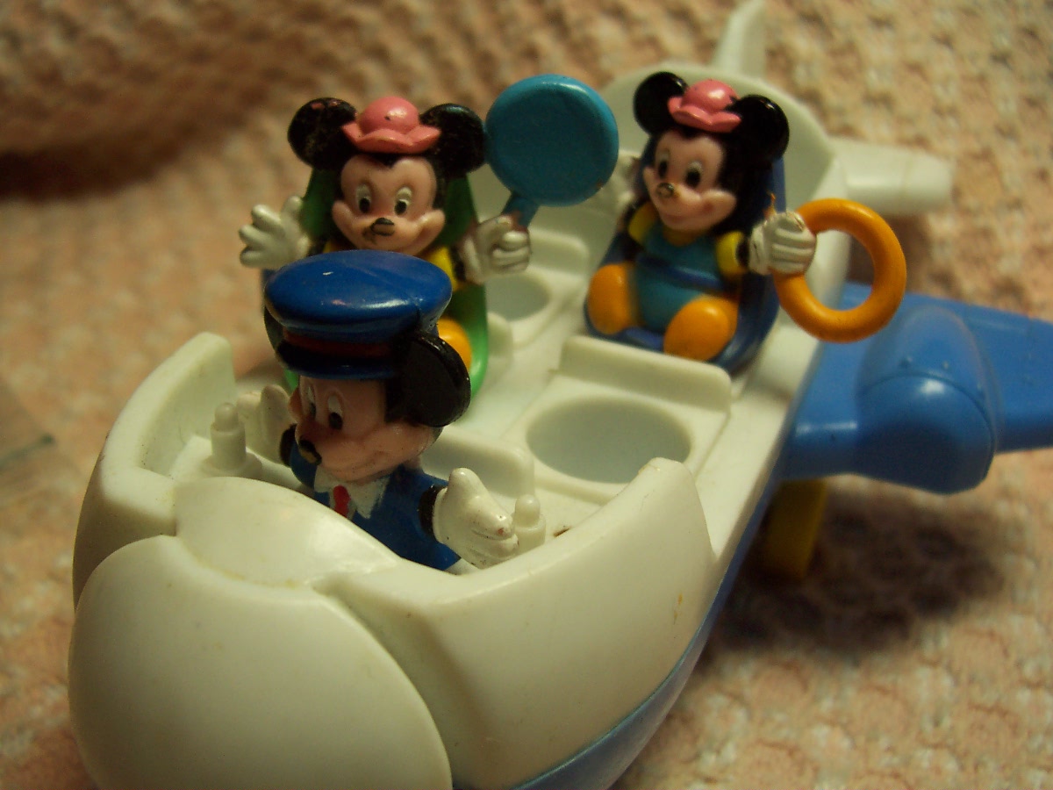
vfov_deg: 38.7
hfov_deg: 50.1
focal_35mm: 37
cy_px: 395
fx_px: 1126
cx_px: 526
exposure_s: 1/90
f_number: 2.8
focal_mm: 5.6
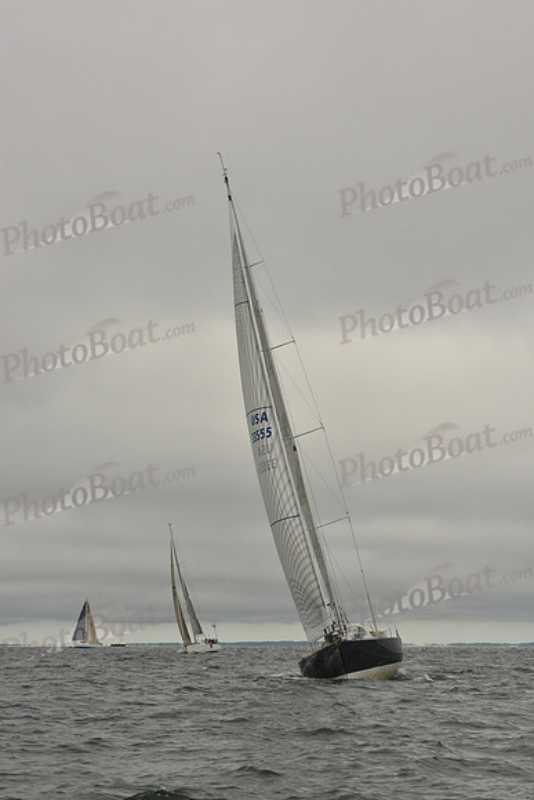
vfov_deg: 22.6
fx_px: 2001
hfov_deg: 15.2
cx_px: 267
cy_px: 400
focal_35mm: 90
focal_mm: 90
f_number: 10
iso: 320
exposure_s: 1/800
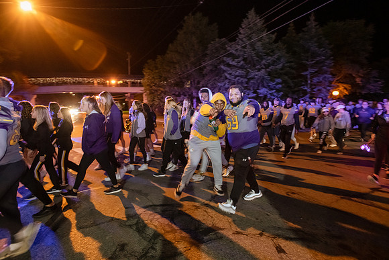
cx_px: 194
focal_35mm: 19
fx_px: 205
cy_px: 130
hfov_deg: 86.9
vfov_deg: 64.6
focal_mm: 19
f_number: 3.5
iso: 5000
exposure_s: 1/40
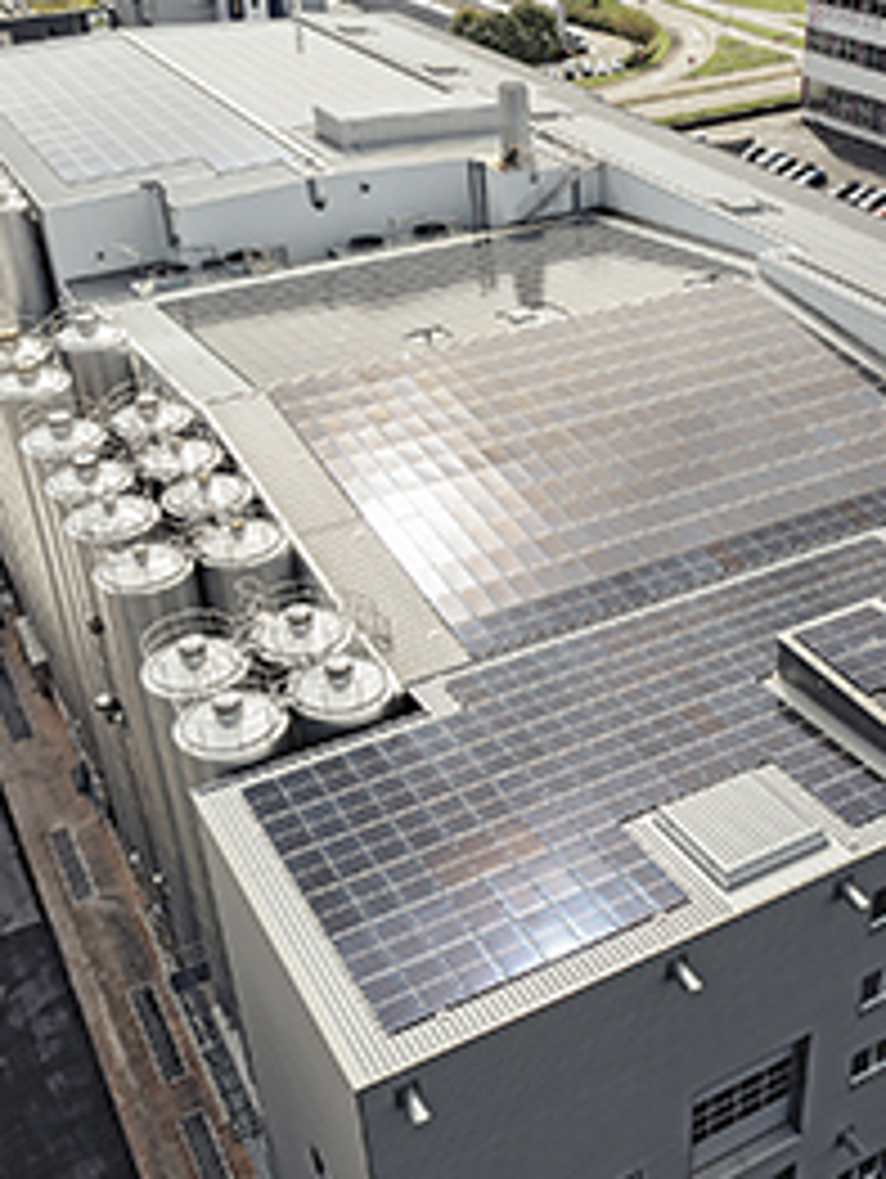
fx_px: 1397
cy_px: 585
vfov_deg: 45.7
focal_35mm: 41
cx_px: 616
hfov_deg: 34.7
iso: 100
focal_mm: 10.26
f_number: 5
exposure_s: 1/640
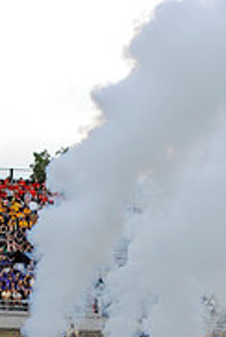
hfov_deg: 7.5
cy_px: 346
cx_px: 123
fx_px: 1735
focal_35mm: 185
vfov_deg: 11.0
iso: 640
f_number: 7.1
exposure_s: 1/1250
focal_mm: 75
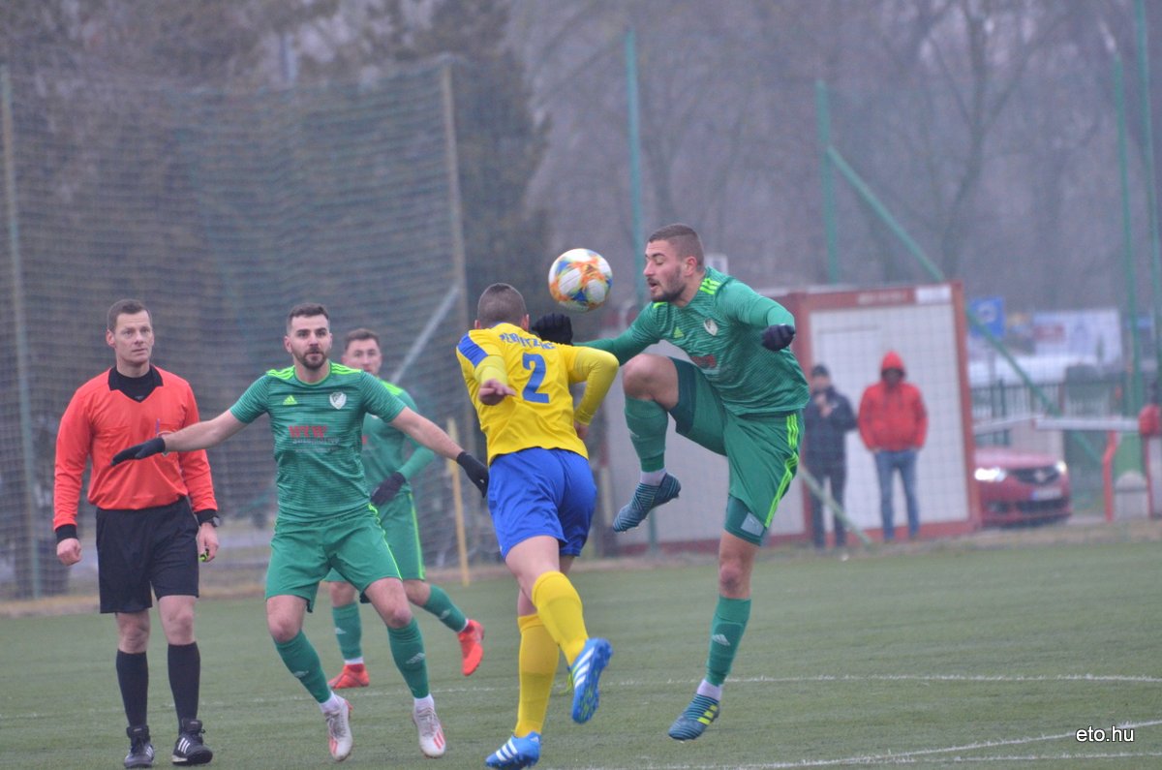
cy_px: 385
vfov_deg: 3.5
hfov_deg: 5.3
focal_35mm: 390
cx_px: 581
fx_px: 12563
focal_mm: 260
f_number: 5.6
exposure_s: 1/500
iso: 2000
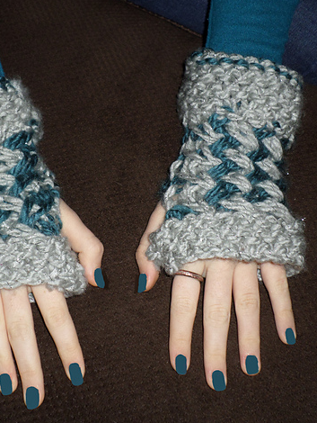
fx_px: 598
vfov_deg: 38.9
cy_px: 212
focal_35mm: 49
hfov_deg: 29.4
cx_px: 99
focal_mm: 6.5
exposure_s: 1/45
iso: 100
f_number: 3
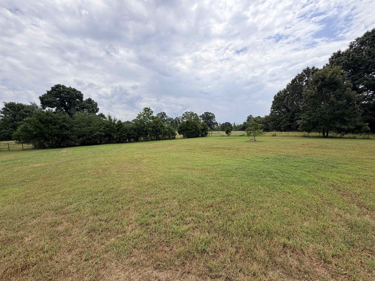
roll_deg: +2.7
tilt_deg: -4.4
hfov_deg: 102.1
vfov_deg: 85.7
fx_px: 152
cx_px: 188
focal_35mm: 14
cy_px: 140
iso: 20
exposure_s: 1/970
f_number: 2.2
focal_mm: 2.22
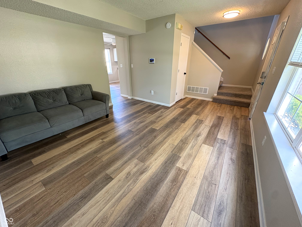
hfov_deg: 102.1
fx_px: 122
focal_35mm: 14
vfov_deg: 85.7
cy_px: 114
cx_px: 151
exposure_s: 1/60
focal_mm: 2.22
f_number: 2.2
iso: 160
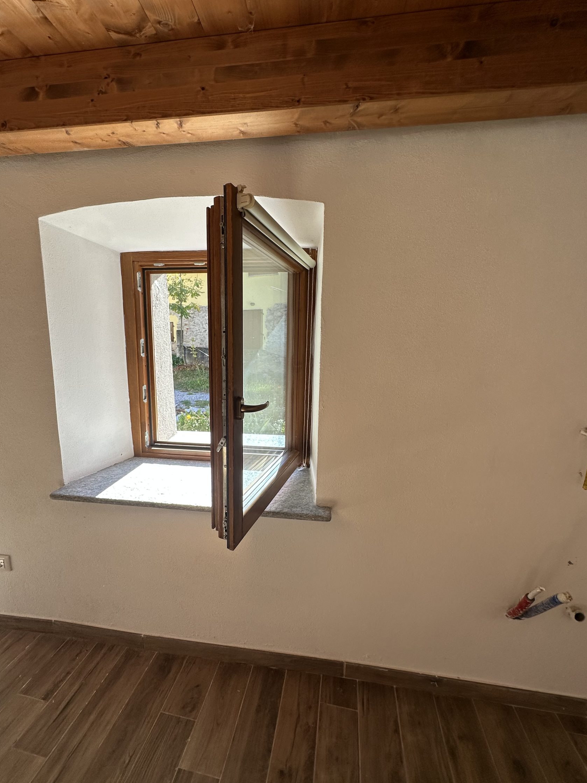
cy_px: 402
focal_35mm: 16
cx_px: 269
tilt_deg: -9.9
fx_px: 362
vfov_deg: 94.5
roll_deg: -0.6
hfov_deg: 77.9
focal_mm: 2.22
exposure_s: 1/154
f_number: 2.2
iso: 40
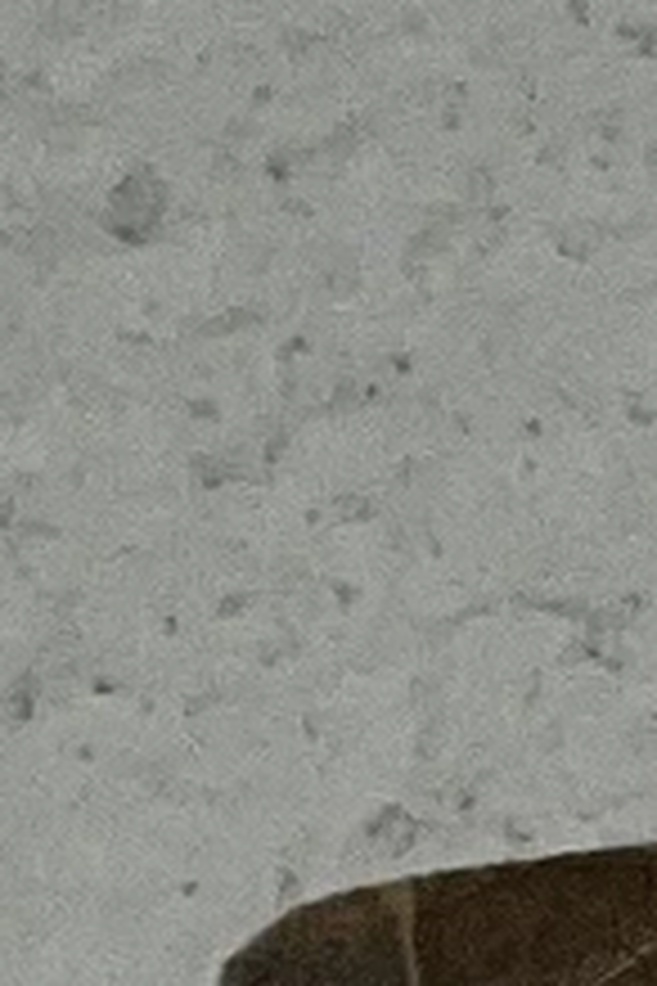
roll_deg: -1.0
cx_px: 860
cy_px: 1085
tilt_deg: +16.9
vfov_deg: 24.0
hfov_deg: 16.3
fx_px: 2162
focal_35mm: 79
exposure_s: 1/82
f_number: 1.6
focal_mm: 5.1
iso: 32
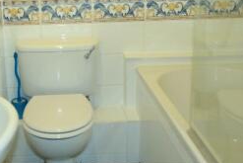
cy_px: 39
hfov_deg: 37.2
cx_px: 58
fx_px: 351
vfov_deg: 25.7
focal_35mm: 52
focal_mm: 18
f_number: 3.5
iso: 800
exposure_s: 1/30
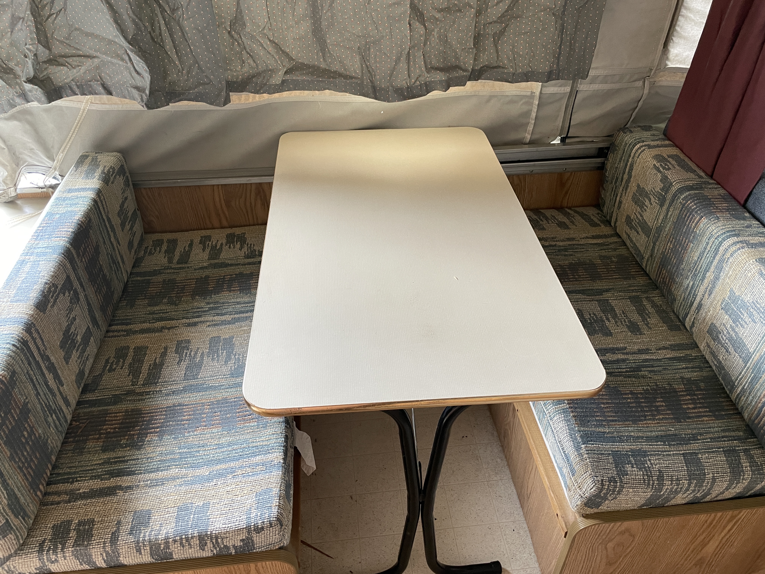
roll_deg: +1.2
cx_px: 382
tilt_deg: -37.0
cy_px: 287
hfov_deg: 67.3
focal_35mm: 26
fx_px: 575
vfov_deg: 53.1
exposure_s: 1/97
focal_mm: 4.2
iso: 125
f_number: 1.6
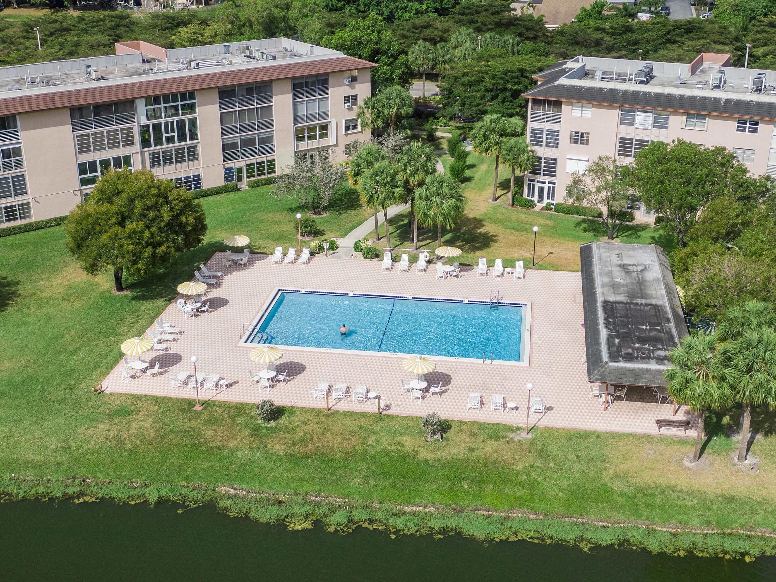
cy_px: 291
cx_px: 388
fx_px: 986
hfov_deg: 43.0
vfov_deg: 32.9
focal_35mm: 44
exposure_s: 1/1250
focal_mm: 7.71
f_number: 3.6
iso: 100
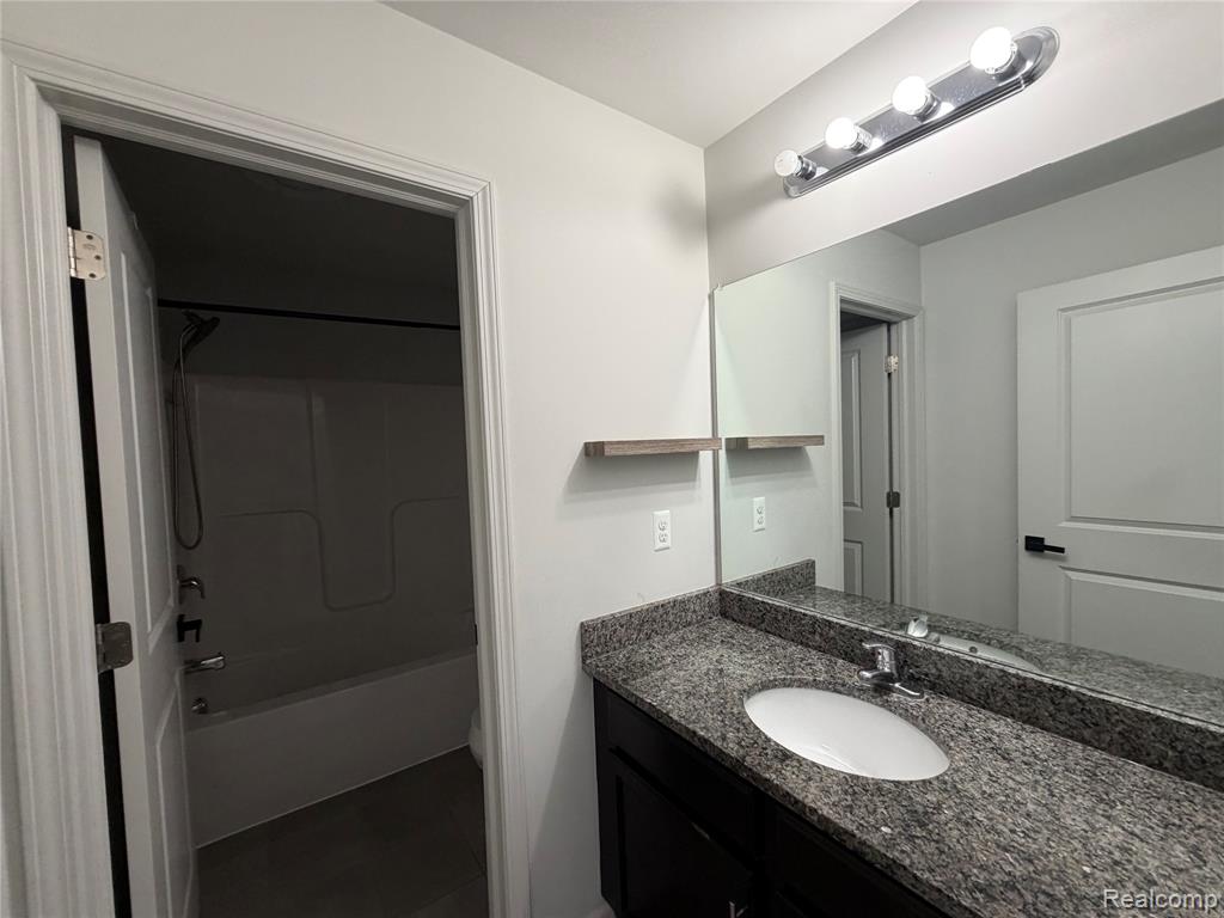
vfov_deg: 85.7
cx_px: 612
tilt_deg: +0.1
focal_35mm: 14
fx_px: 495
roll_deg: +2.9
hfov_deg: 102.1
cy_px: 459
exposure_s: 1/120
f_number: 2.2
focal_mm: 2.22
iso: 200
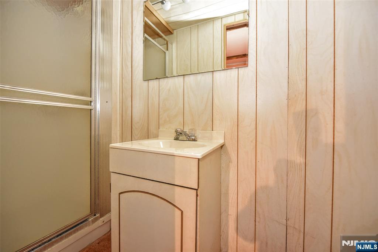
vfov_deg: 81.2
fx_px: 147
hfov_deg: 104.2
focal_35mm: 14
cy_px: 126
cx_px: 189
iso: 3200
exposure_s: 1/60
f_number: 2.8
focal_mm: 14
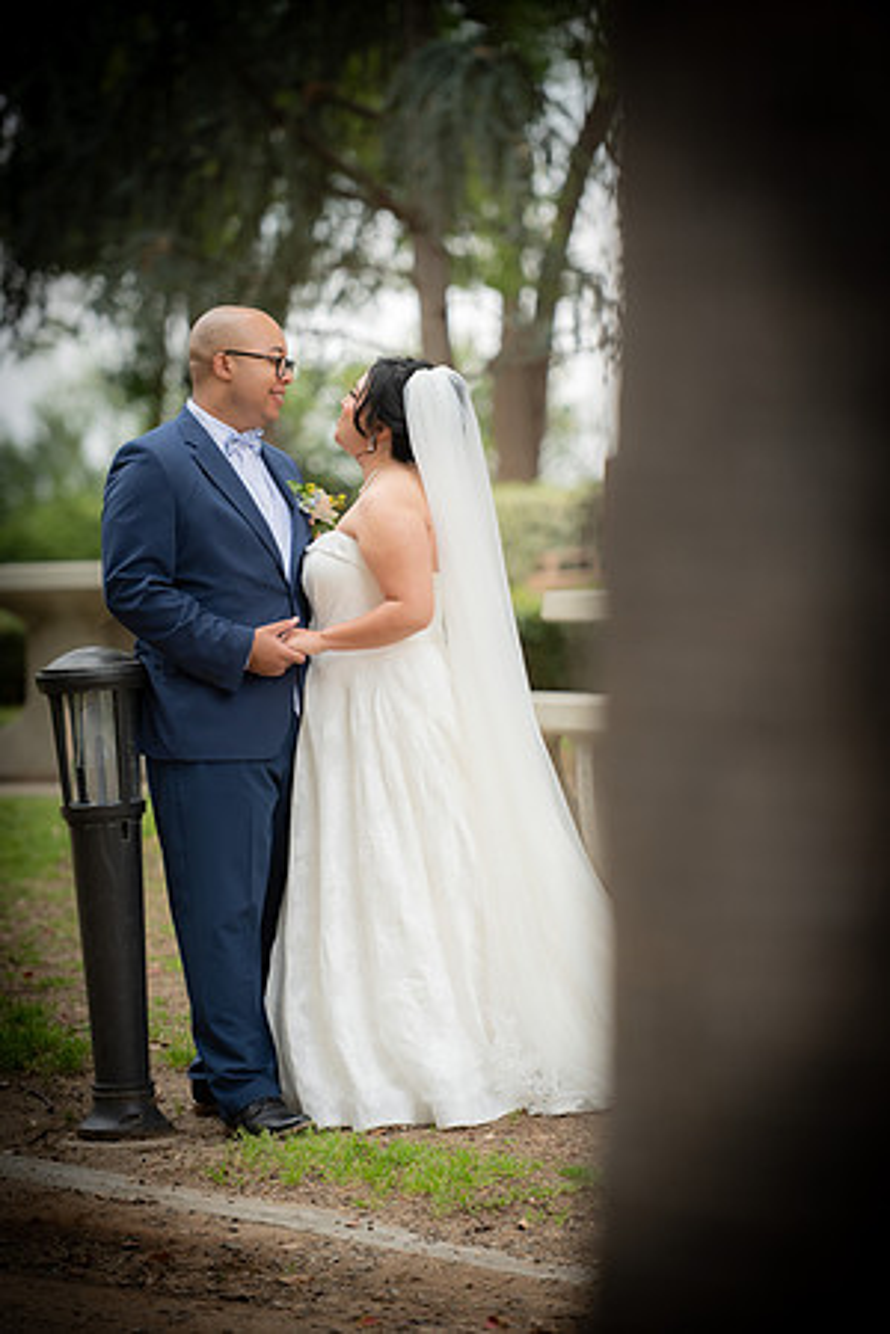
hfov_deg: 9.5
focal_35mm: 145
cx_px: 445
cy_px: 667
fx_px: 5377
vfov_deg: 14.2
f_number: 2.8
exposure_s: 1/320
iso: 640
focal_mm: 145
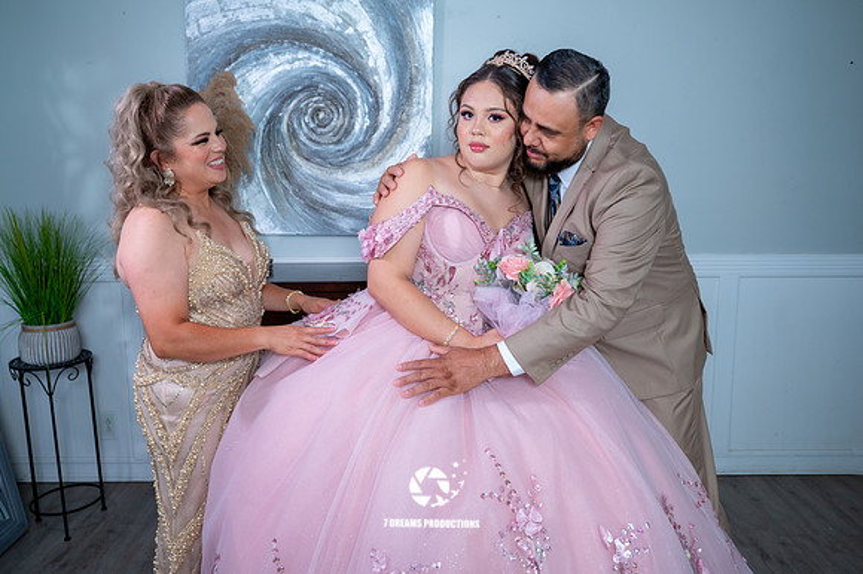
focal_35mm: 31
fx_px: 747
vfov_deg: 42.0
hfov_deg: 60.0
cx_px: 431
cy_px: 272
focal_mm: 29.5
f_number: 4
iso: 1250
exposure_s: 1/60
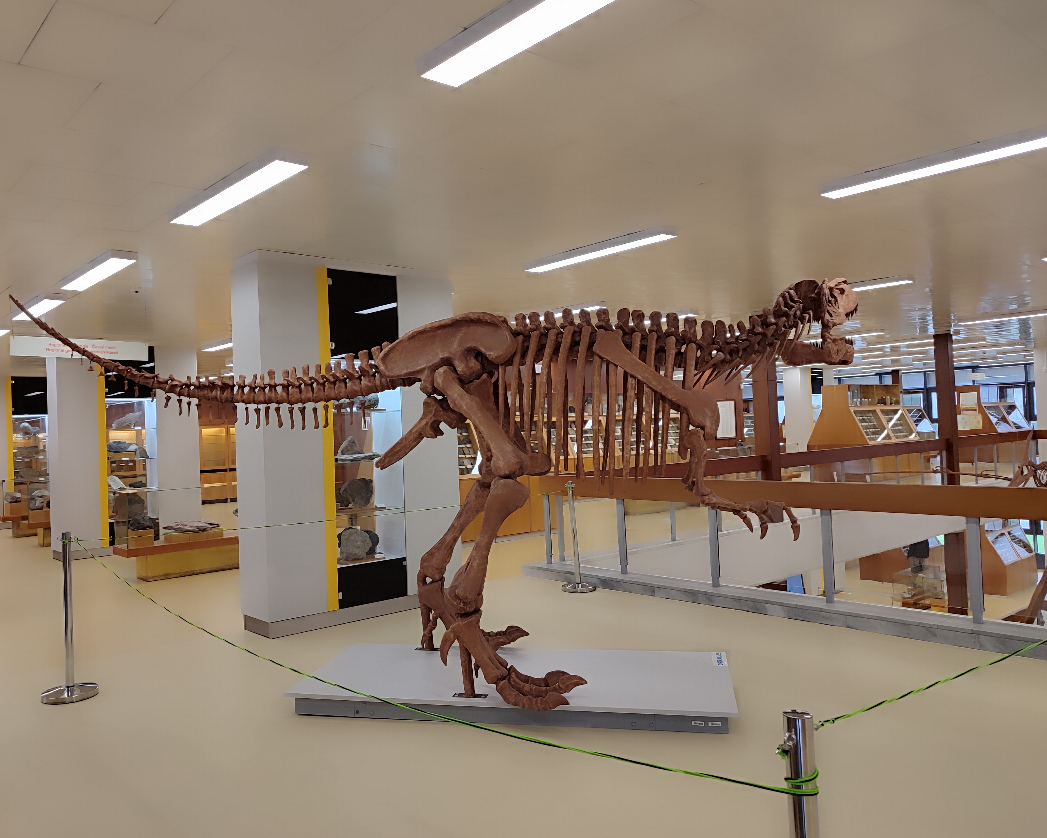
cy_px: 409
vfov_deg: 53.2
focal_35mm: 27
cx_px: 478
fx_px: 837
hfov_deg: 64.0
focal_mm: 5.95
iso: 88
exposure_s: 1/50
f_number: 1.89
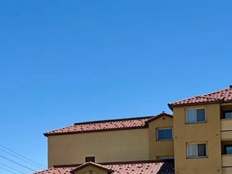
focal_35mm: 85
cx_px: -63
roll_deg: +0.2
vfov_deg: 17.0
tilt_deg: +4.5
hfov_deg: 21.1
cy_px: 178
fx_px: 570
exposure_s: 1/5814
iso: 50
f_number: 1.6
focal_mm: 5.96
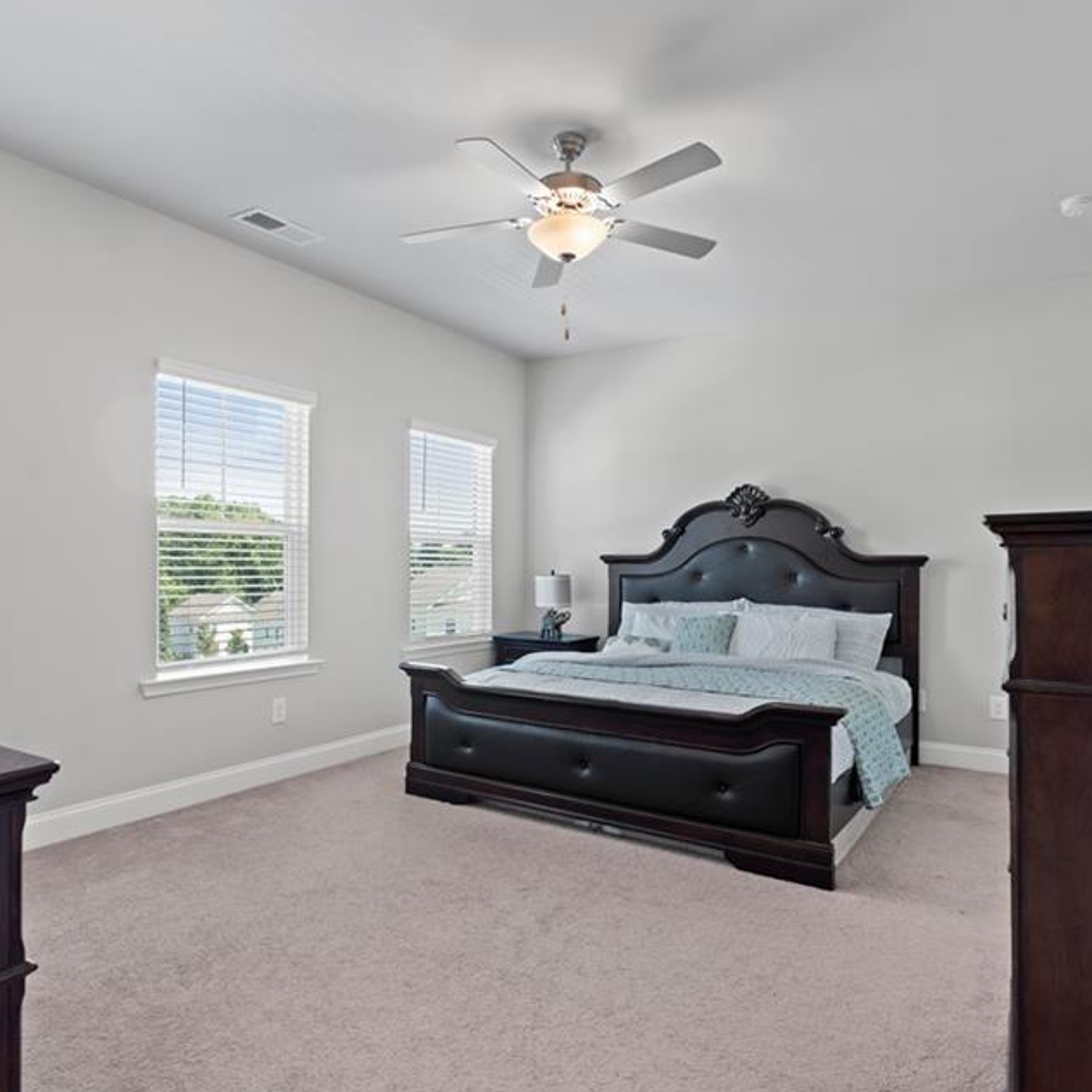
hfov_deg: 69.6
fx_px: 785
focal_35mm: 22
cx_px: 523
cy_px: 545
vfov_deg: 69.6
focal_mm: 16
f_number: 8
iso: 100
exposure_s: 1/1.25
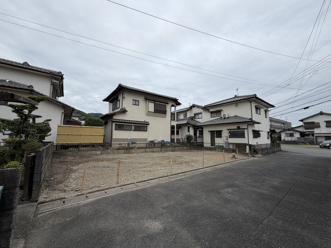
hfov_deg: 102.1
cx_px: 166
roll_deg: +0.1
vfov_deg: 85.7
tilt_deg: +6.0
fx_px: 134
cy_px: 124
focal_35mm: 14
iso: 25
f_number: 2.2
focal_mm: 2.22
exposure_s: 1/770
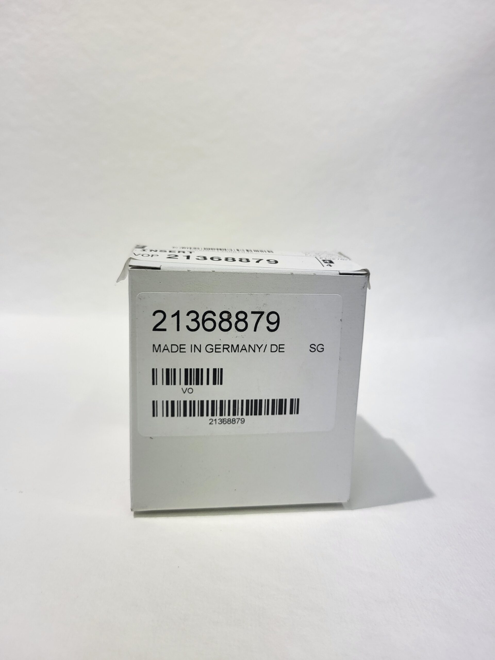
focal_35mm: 26
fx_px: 496
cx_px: 248
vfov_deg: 67.3
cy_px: 330
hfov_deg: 53.1
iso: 40
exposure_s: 1/184
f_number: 1.8
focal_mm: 5.4
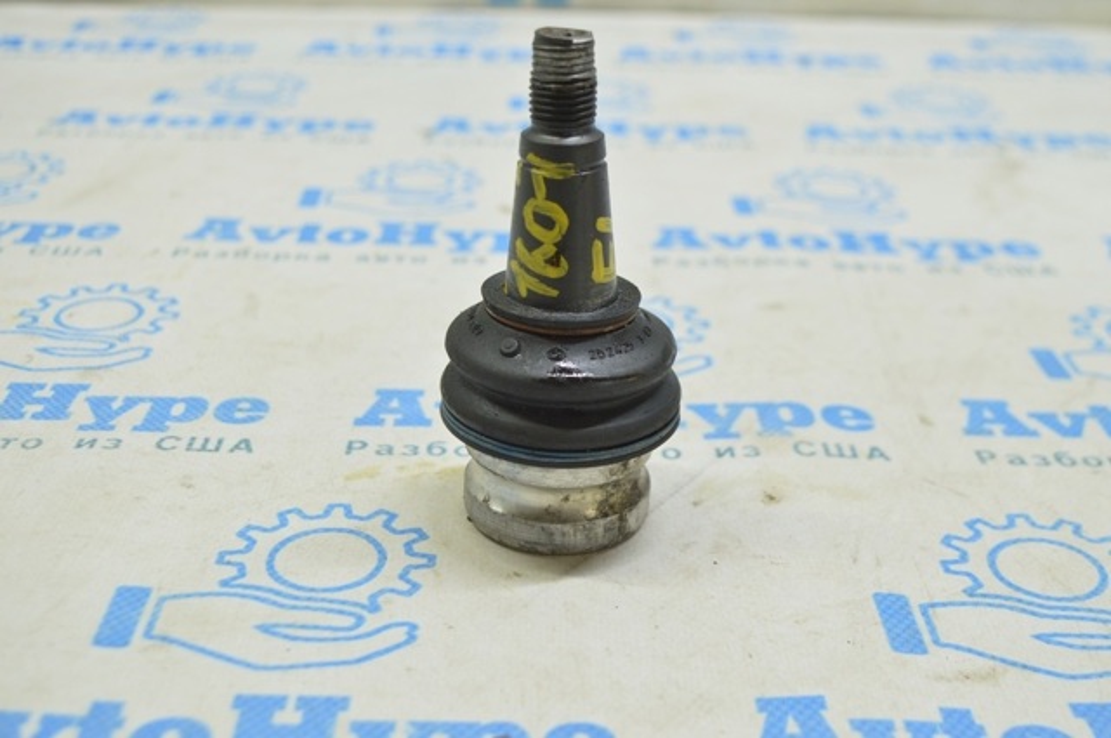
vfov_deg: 28.0
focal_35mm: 48
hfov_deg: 41.2
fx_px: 1479
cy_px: 369
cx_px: 556
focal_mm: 32
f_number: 5.6
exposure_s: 1/20
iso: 400
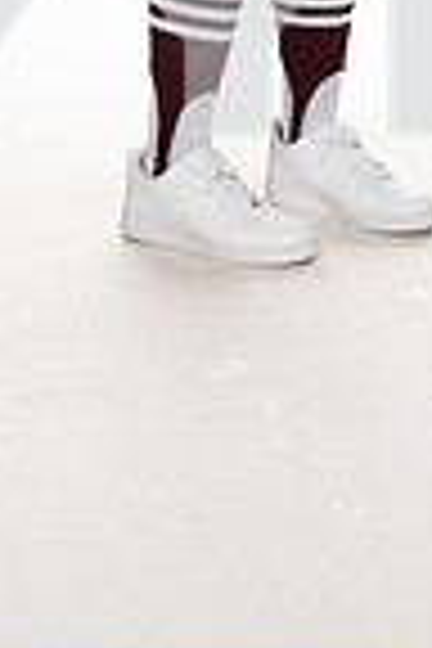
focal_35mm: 153
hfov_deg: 9.0
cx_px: 346
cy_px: -315
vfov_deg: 12.7
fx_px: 2754
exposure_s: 1/250
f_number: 6.3
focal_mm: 49
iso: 400
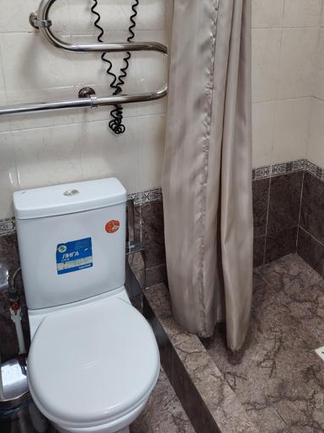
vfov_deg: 51.0
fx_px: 437
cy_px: 124
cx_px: 231
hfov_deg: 39.9
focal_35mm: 35
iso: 581
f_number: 1.75
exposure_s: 1/33.3
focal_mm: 5.25
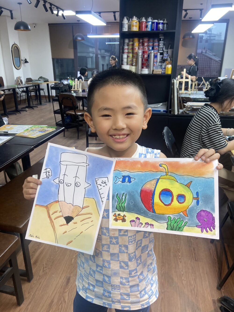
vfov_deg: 67.3
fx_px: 234
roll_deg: +0.4
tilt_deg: -20.2
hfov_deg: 53.1
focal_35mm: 26
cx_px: 117
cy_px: 156
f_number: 1.8
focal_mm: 4.25
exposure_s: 1/100
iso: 64
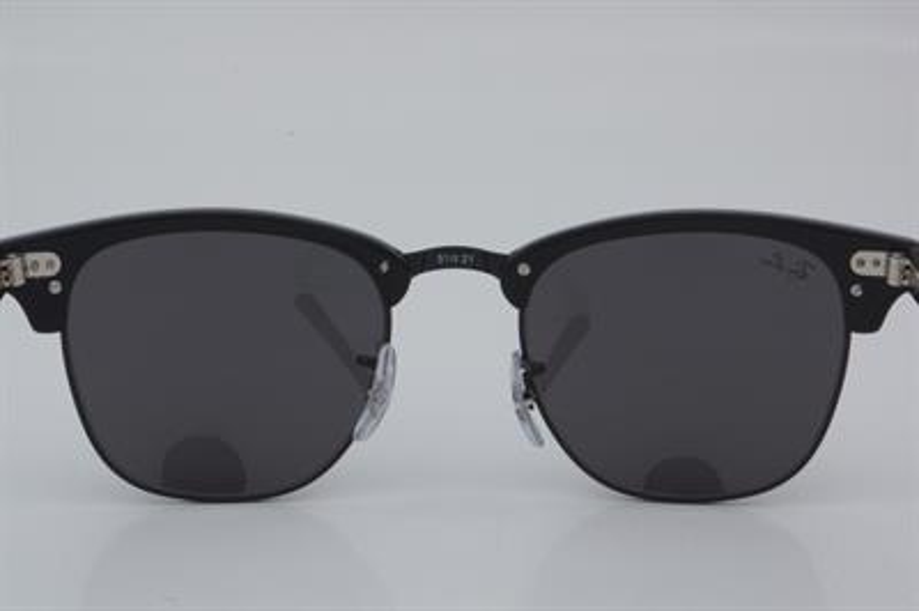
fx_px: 2104
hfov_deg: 24.6
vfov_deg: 16.5
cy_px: 306
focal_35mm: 82
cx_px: 460
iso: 100
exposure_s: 1/4
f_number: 32
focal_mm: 55
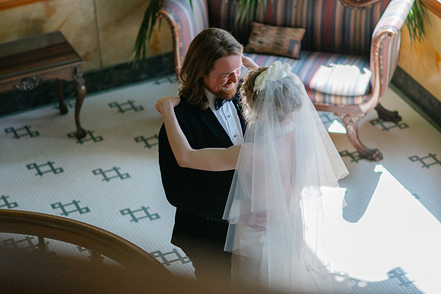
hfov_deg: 16.1
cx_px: 220
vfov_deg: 10.8
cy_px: 147
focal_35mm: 127
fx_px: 1555
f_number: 1.8
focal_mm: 85
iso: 400
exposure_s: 1/1000
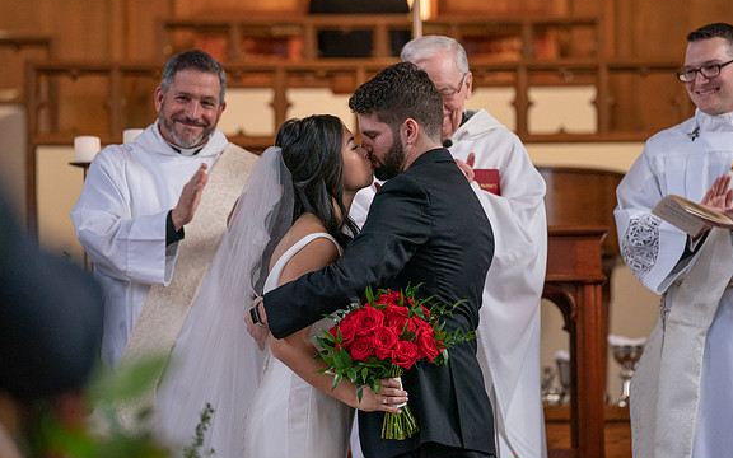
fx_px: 4714
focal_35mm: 236
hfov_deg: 8.9
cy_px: 227
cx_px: 414
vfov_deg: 5.6
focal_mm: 198
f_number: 4
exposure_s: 1/200
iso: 2000
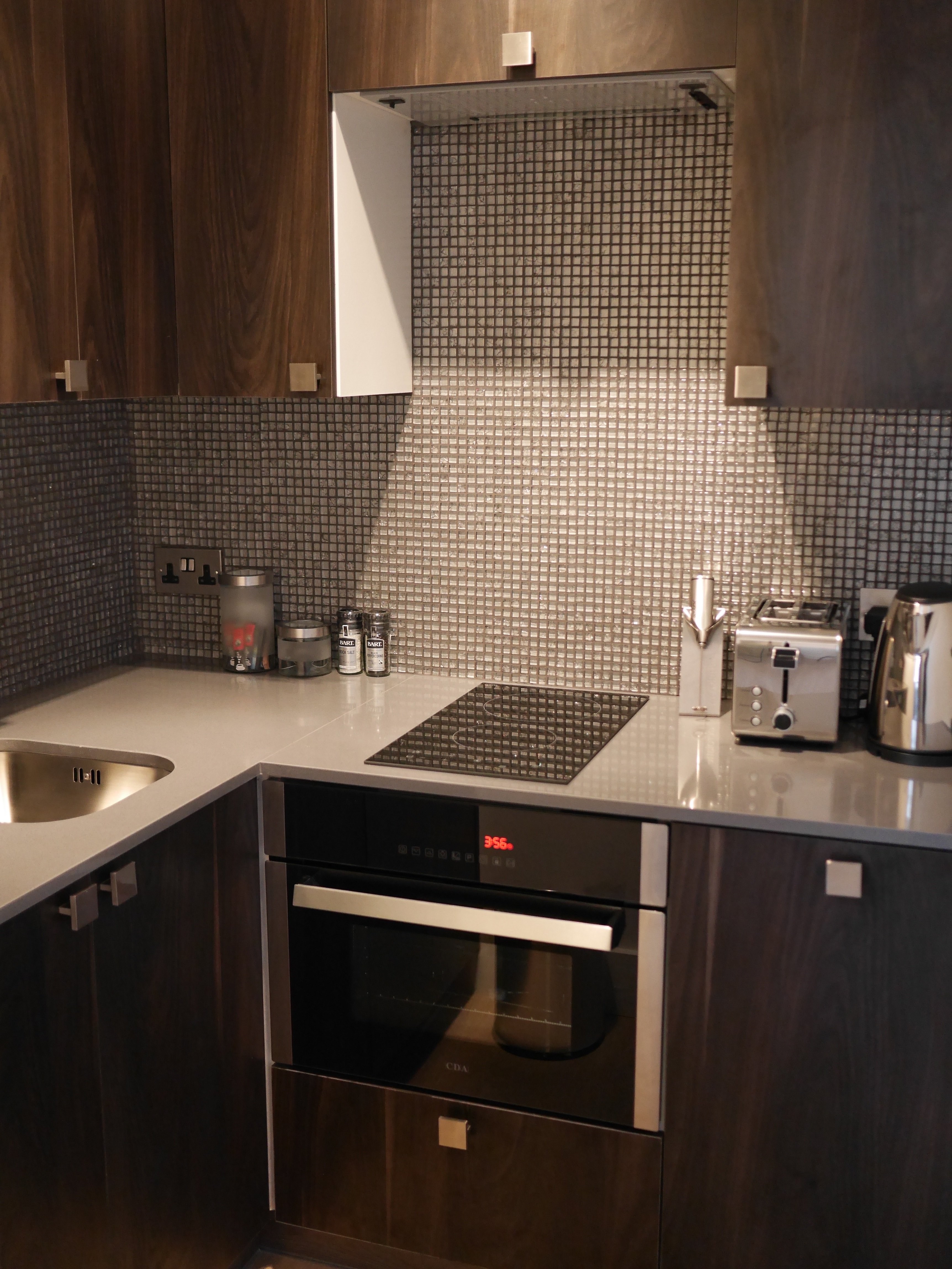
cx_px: 476
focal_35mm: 40
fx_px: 1466
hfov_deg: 36.0
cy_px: 634
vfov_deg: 46.8
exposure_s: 1/125
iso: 1600
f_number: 1.7
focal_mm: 20
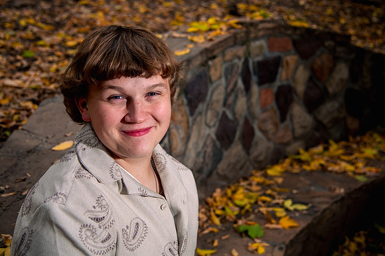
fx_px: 582
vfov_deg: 24.8
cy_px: 104
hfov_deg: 36.6
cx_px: 187
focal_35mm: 54
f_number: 4
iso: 640
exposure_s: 1/160
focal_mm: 46
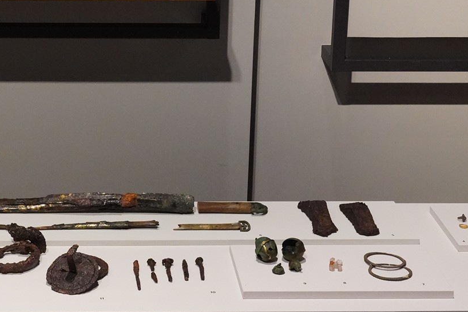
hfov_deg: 22.9
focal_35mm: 88
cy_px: -9
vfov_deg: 15.2
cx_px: 121
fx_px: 1144
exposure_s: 1/100
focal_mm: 36
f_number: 10
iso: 8000
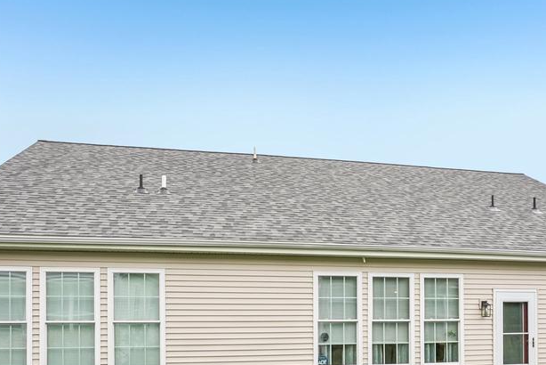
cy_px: 292
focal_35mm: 31
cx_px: 314
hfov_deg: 59.7
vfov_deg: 40.4
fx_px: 473
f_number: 8
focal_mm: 18.7
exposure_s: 1/125
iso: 100
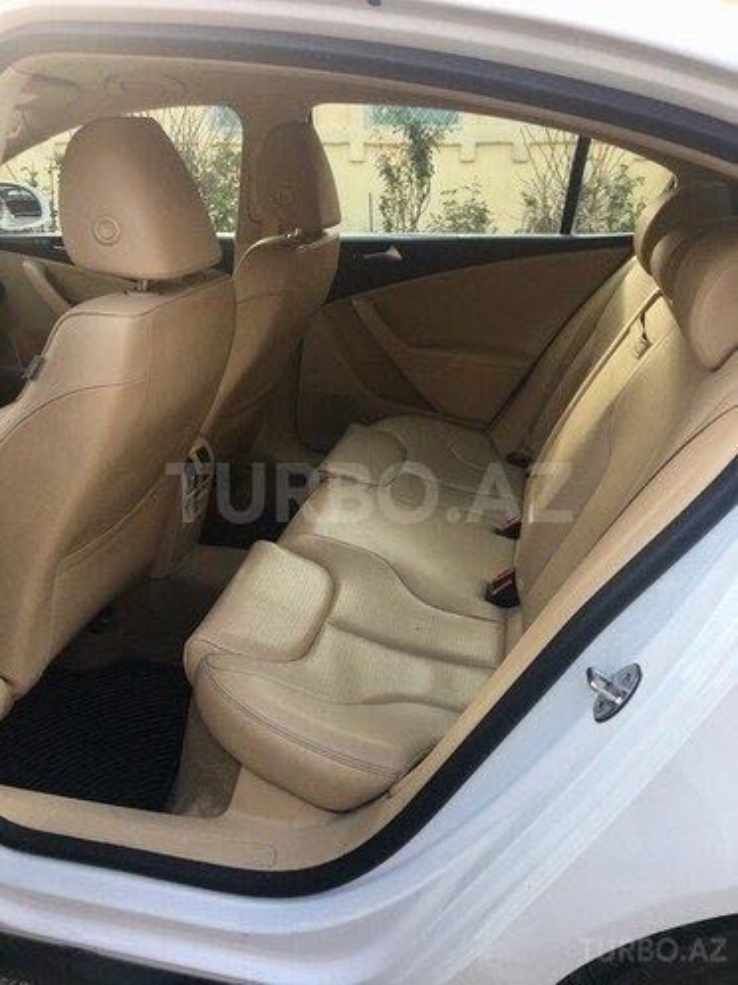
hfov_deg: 48.2
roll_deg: -1.0
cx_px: 369
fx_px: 824
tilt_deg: -21.3
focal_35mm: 29
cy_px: 492
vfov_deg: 61.7
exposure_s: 1/119
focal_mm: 4.15
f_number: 2.2
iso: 25
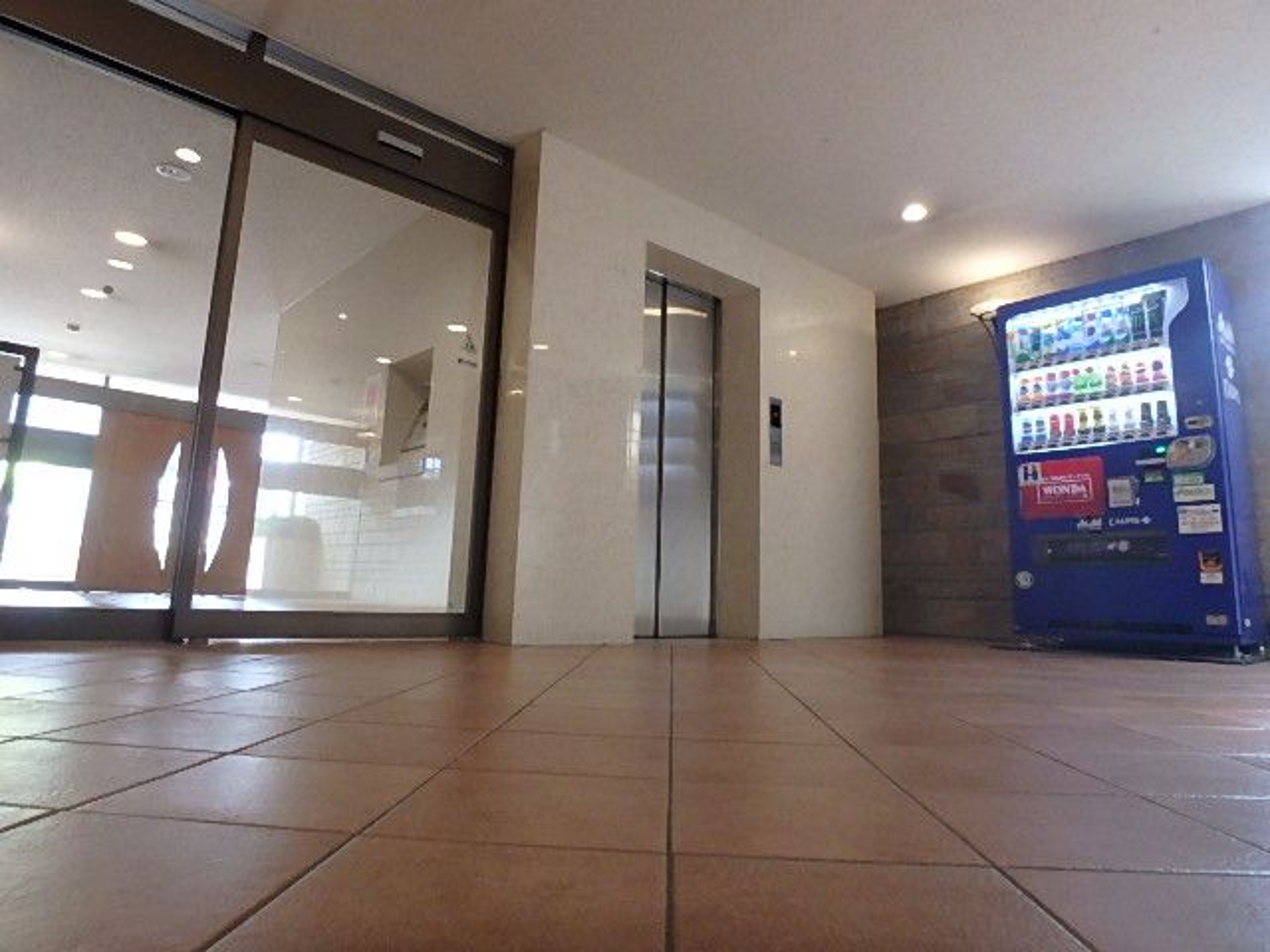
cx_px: 635
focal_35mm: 21
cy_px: 476
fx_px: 770
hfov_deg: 79.0
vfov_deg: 63.4
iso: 640
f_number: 3.5
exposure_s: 1/30
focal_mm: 3.7
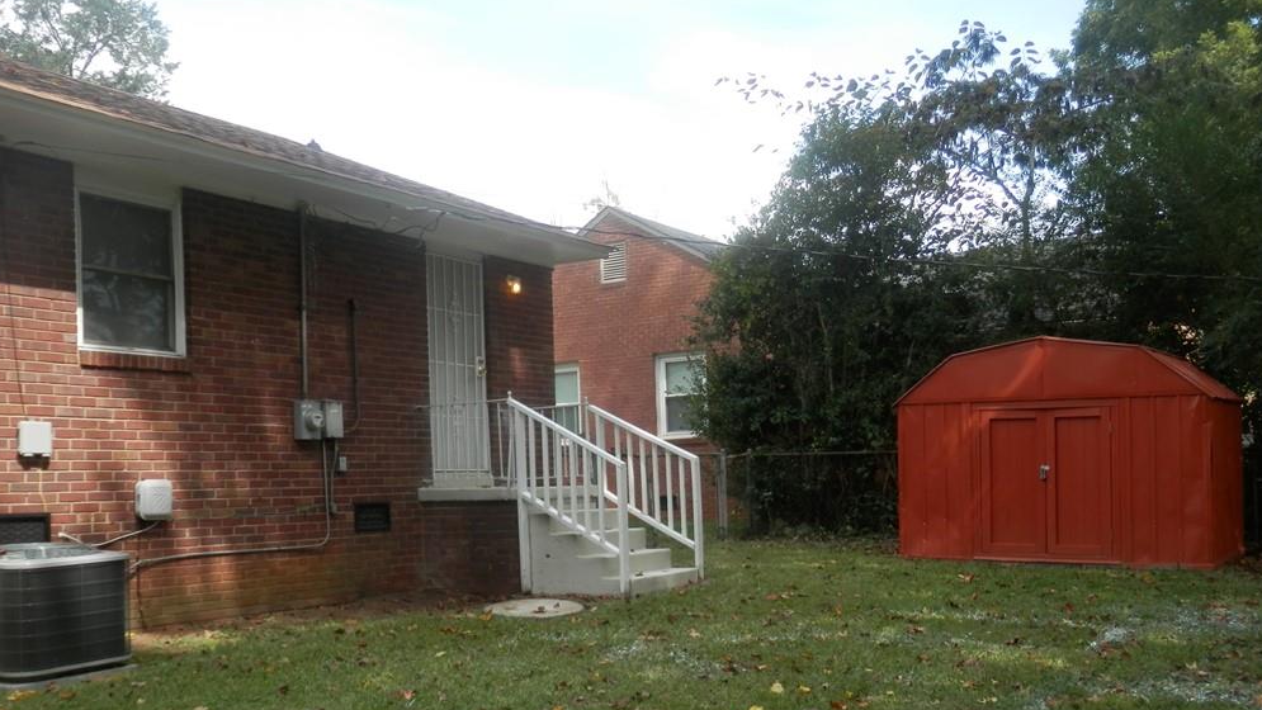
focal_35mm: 37
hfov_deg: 54.0
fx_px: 1238
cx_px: 629
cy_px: 458
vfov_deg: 31.8
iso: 80
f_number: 3.4
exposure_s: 1/250
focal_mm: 6
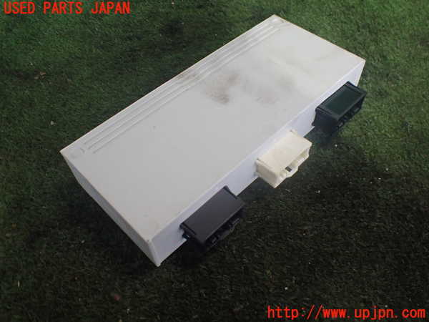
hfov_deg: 60.0
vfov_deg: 46.8
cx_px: 214
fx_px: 372
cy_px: 161
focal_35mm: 30
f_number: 2.3
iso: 640
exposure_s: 1/125
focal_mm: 5.4
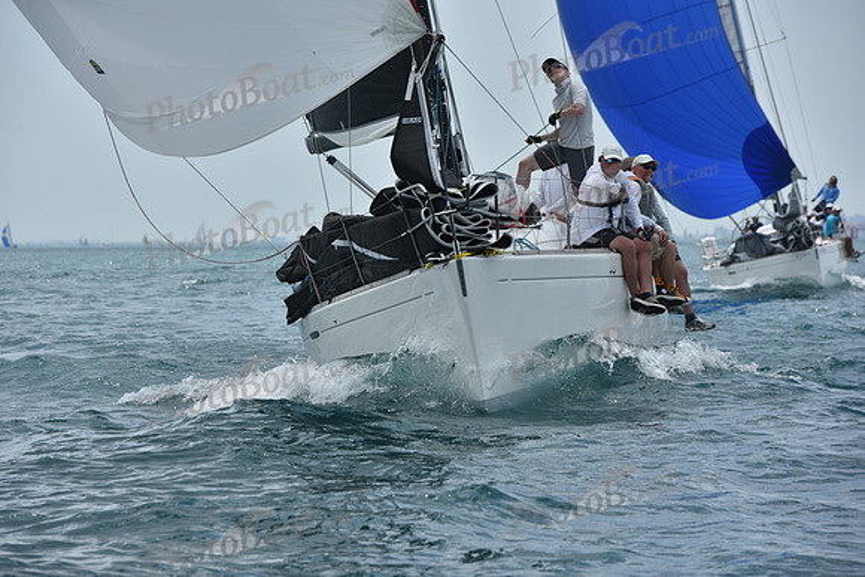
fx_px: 4446
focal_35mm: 185
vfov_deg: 7.4
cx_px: 432
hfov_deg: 11.1
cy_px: 288
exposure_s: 1/1250
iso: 250
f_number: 8
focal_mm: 185
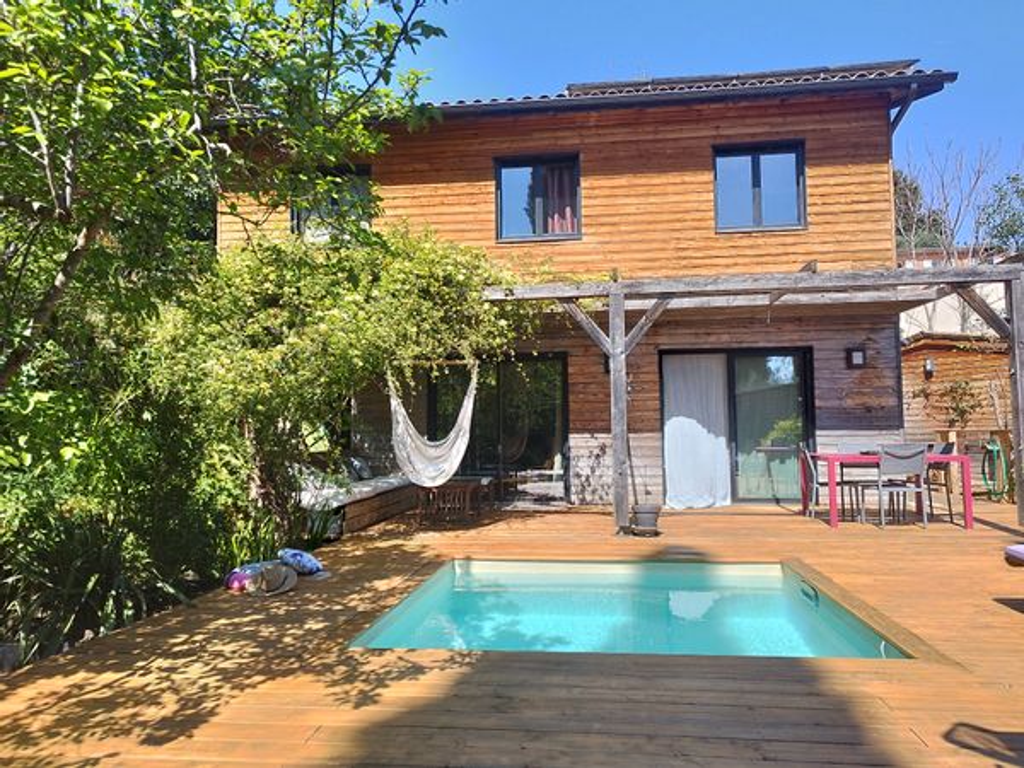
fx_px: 740
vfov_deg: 54.9
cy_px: 384
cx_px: 512
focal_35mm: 25
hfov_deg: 69.4
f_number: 1.89
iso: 50
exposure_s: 1/356
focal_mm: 5.95
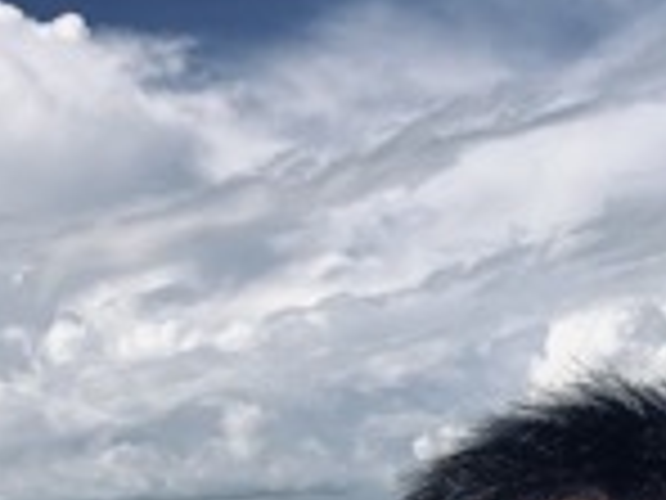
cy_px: 662
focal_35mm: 62
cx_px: 274
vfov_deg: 21.3
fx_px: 1193
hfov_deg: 31.1
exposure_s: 1/1148
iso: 32
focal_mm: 2.71
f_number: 2.2
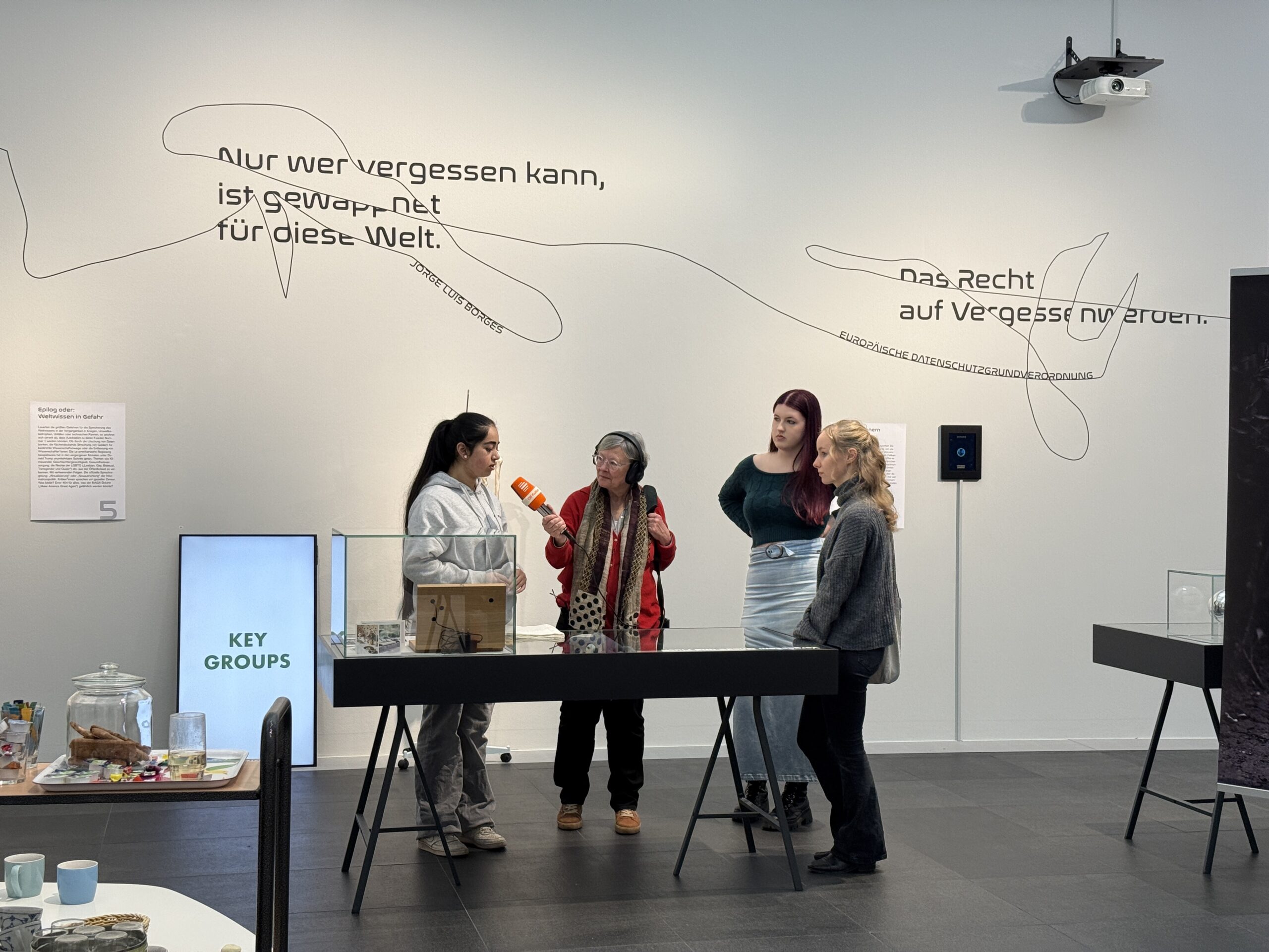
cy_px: 476
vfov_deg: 30.3
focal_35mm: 48
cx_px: 634
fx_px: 1760
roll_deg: -0.3
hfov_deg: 39.7
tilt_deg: -1.2
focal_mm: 6.76
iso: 80
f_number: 1.78
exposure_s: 1/121
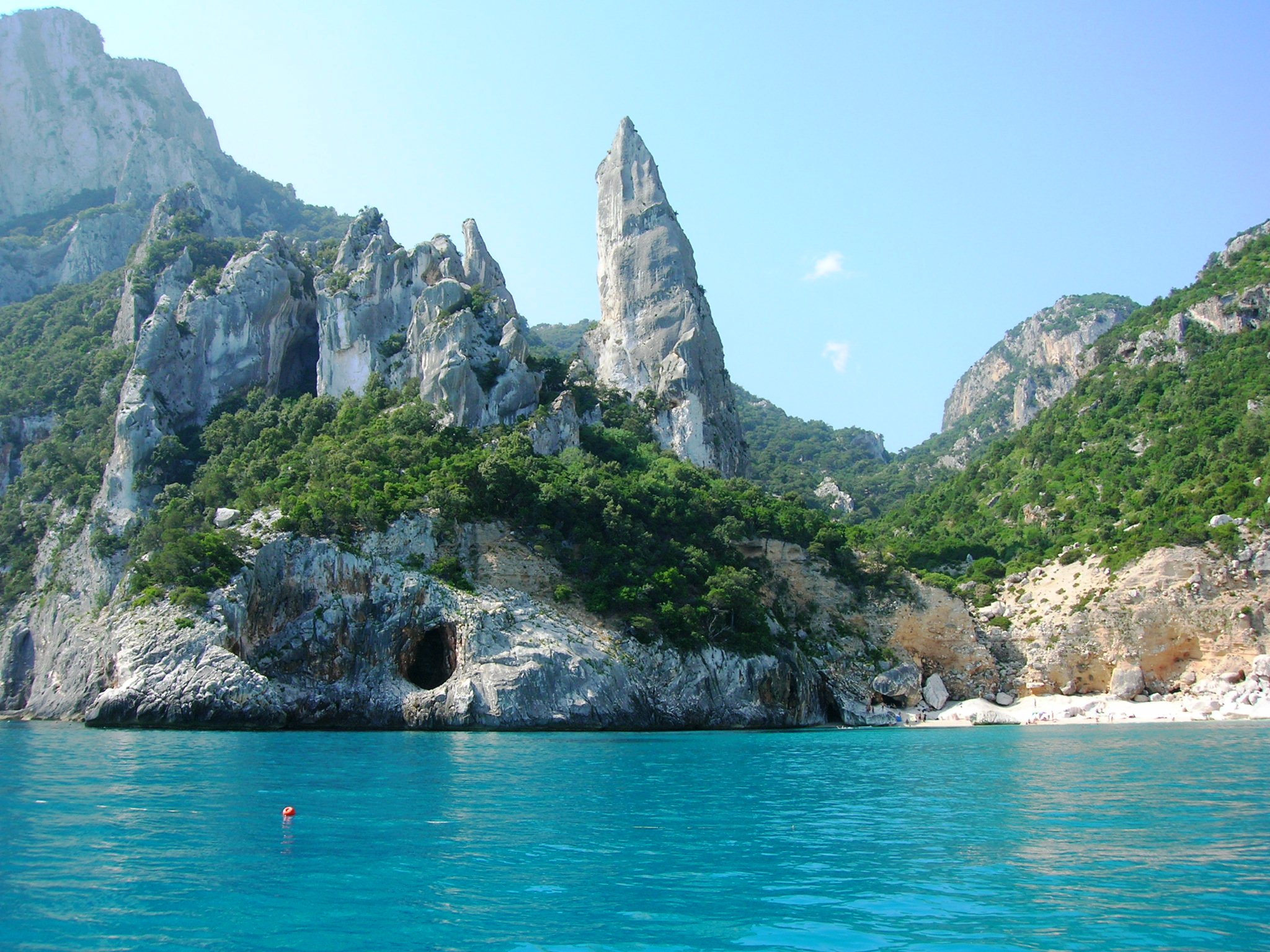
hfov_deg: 54.0
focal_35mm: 34
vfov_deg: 41.8
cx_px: 635
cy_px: 476
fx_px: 1247
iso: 50
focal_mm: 5.7
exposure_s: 1/192
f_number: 4.9
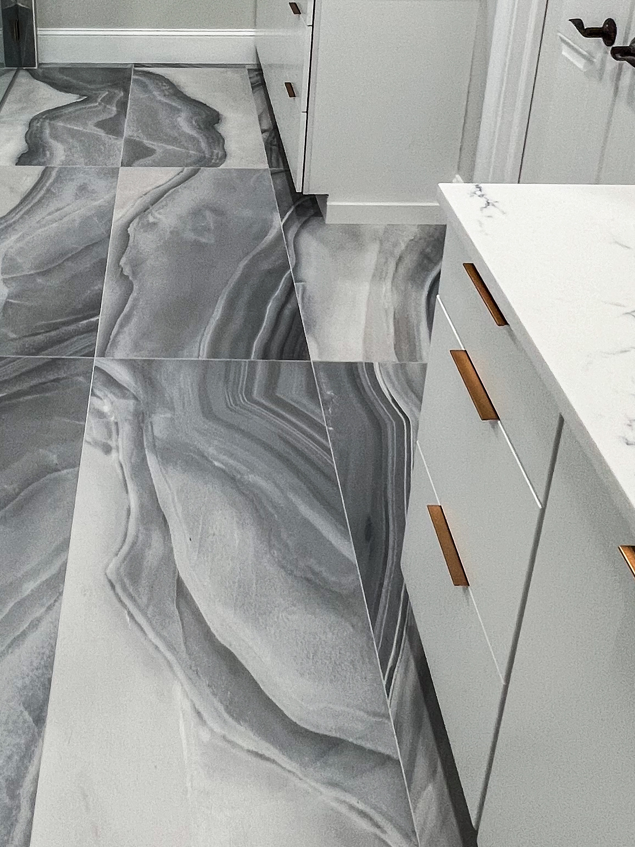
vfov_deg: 48.7
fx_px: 832
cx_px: 141
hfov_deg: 40.3
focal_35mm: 34
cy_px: 96
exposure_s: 1/120
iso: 125
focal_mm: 1.57
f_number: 1.8
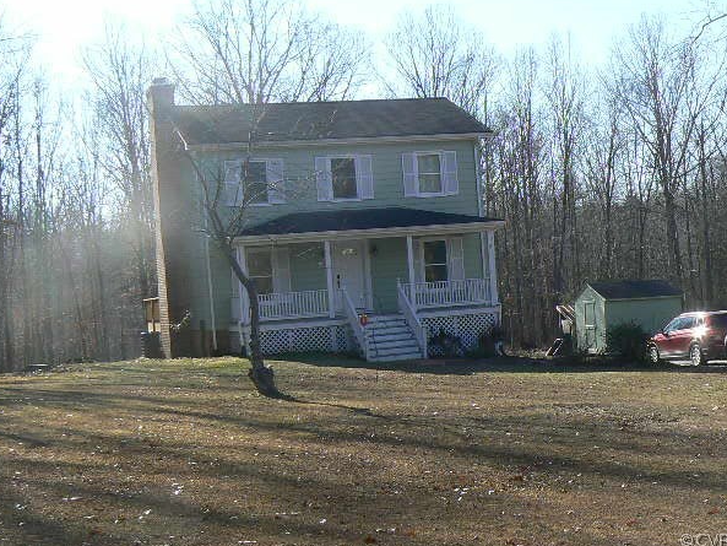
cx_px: 376
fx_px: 1428
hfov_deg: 28.6
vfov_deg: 21.6
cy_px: 259
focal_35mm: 68
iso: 80
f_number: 5.6
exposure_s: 1/320
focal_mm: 7.7
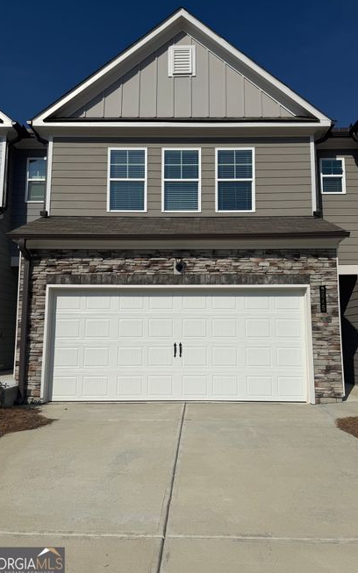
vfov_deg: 70.4
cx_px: 197
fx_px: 406
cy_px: 284
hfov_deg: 47.5
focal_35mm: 26
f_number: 1.78
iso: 64
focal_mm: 6.76
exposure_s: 1/14286
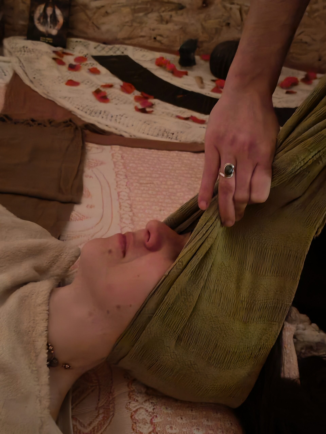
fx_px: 603
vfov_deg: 39.7
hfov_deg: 30.3
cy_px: 217
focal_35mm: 48
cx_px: 163
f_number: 1.95
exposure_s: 1/17
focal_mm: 5.52
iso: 5000
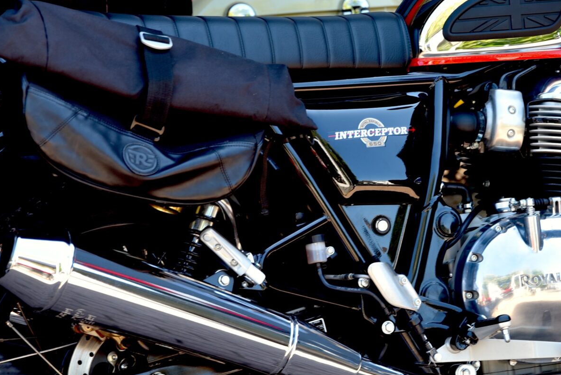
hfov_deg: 13.5
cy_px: 163
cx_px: 429
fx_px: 2369
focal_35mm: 152
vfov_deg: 9.0
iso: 100
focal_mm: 70
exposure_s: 1/60
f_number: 4
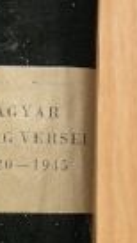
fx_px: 1628
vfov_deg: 8.5
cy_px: 230
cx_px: -36
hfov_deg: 4.8
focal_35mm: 252
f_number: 3.5
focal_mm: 11.7
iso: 50
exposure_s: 1/18.7
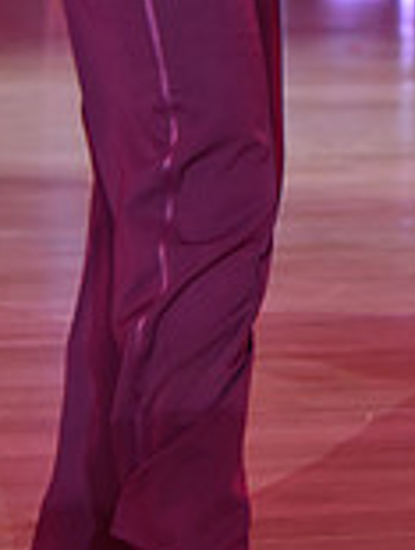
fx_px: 9424
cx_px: 271
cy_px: -277
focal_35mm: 592
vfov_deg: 3.3
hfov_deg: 2.5
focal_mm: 165
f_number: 4.5
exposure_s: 1/250
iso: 1600
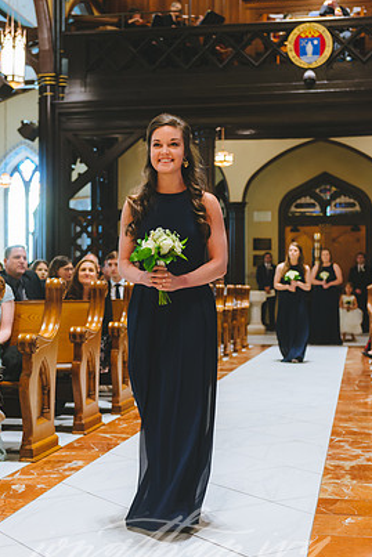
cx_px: 169
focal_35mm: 58
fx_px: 898
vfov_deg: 34.5
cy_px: 293
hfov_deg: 23.4
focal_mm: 52
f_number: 3.5
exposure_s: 1/125
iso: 2500
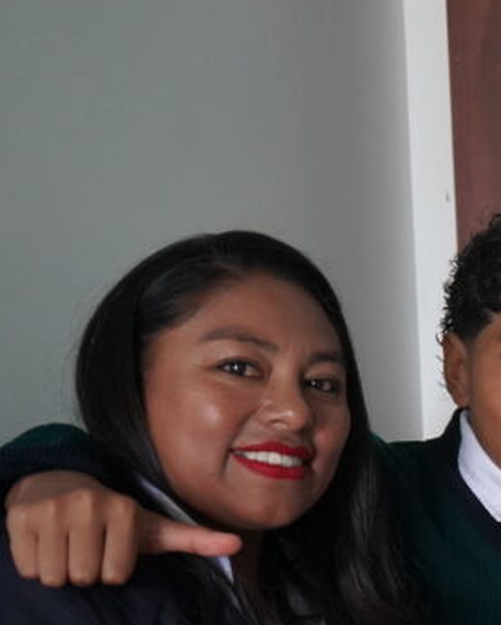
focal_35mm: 111
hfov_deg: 12.6
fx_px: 2056
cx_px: 912
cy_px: 555
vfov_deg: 17.1
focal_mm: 40
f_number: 4
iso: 5000
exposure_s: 1/160
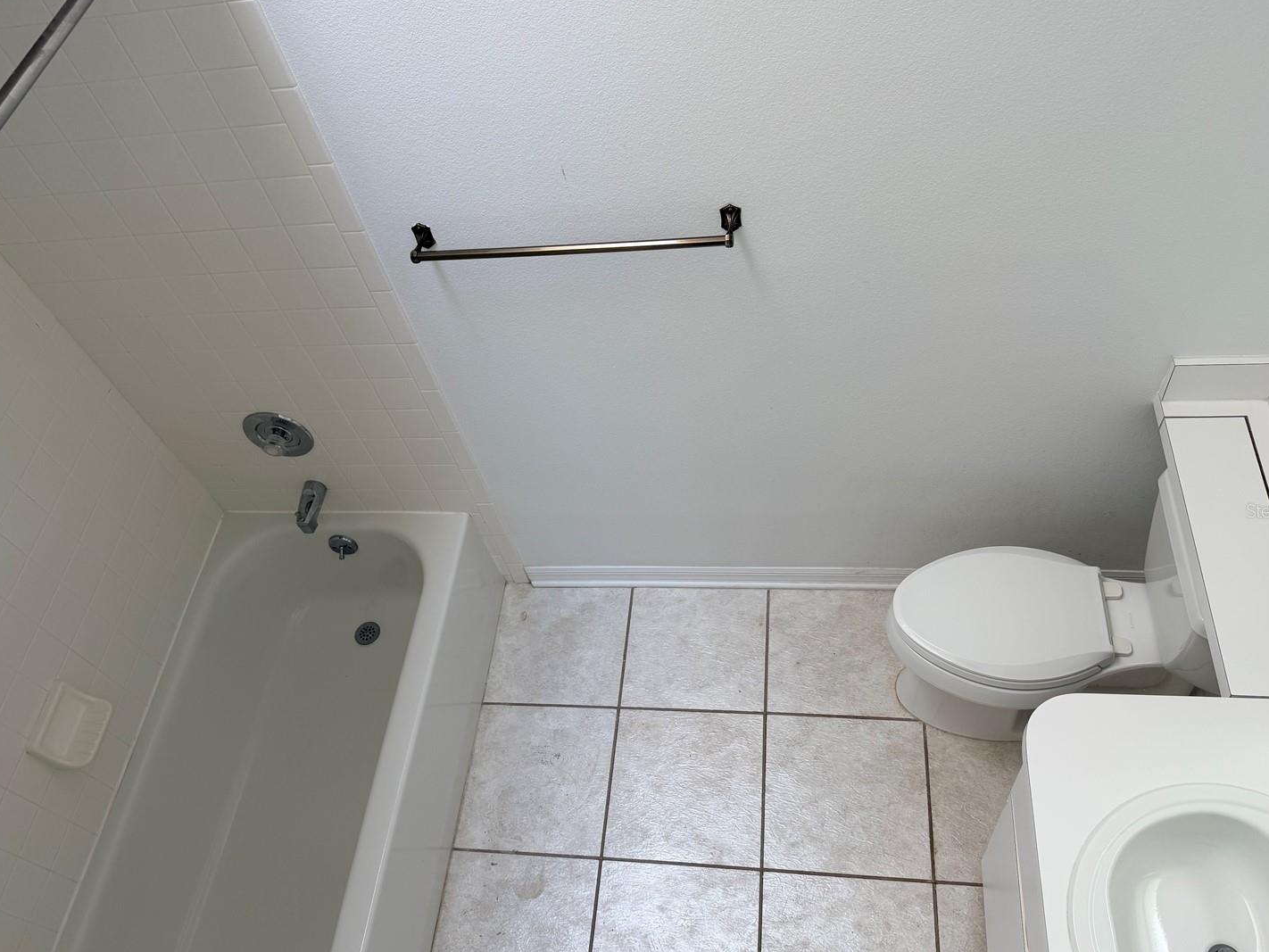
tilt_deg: -53.4
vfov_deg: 51.3
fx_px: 990
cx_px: 617
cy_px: 510
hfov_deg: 65.3
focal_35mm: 27
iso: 80
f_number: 1.78
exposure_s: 1/121
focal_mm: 6.76
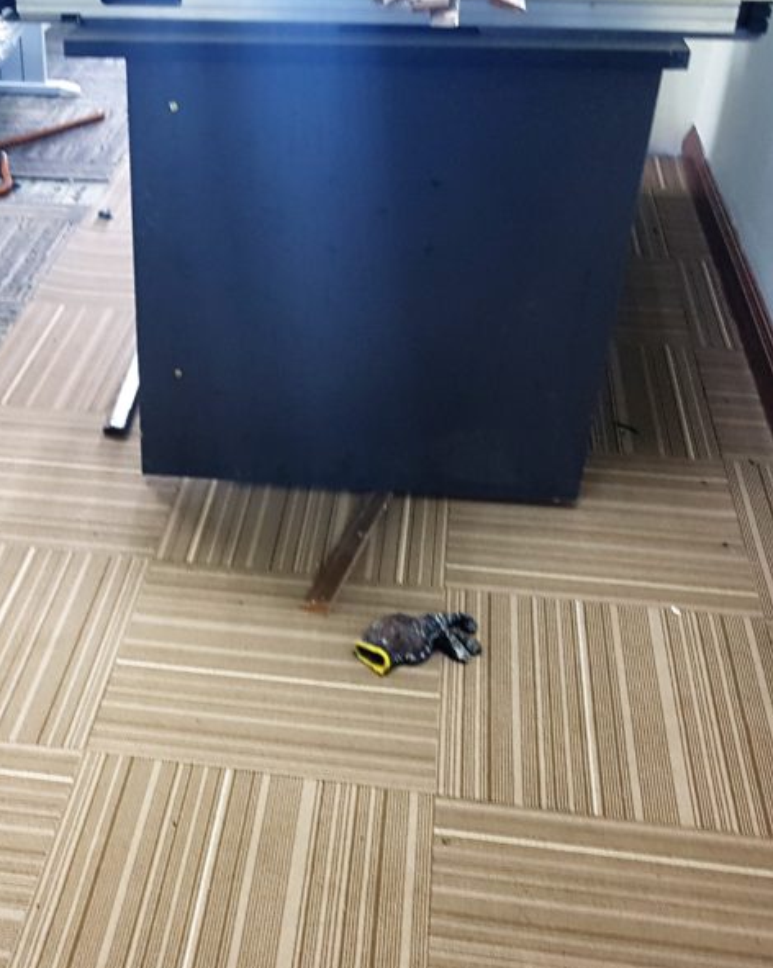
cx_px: 172
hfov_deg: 33.3
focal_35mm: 44
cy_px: 613
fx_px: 1260
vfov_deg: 41.7
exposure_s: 1/14
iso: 200
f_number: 1.7
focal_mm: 4.2
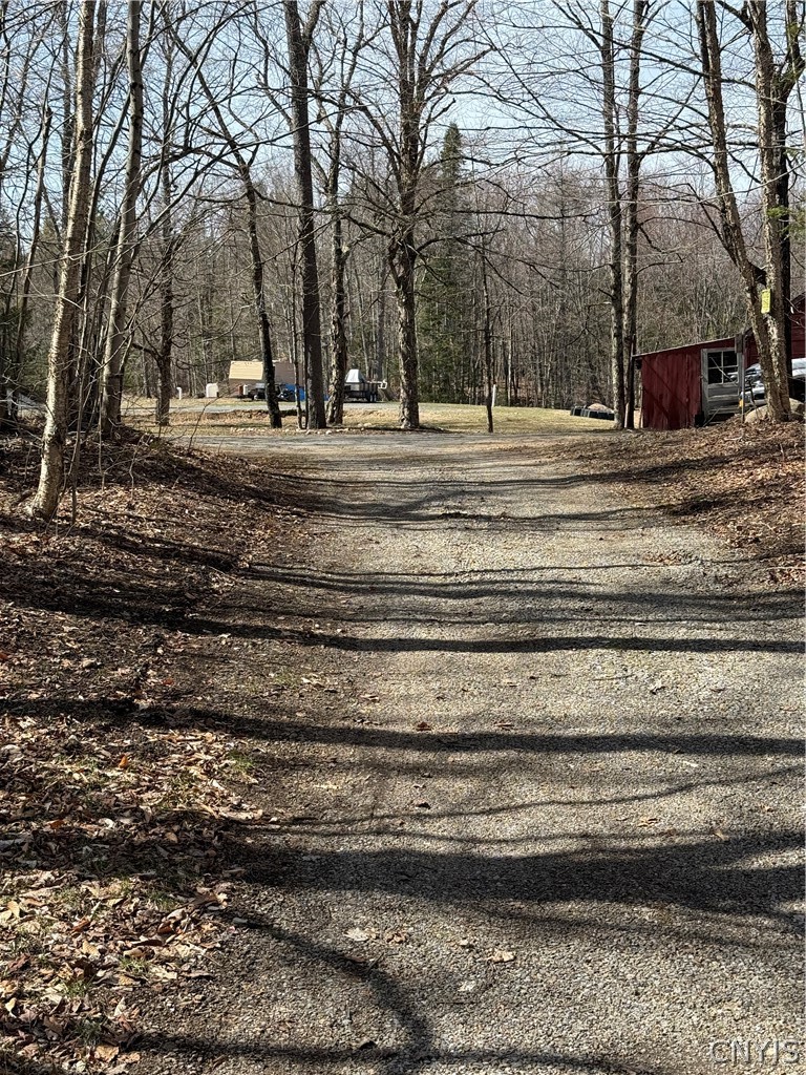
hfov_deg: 30.3
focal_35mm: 48
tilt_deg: -5.7
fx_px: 1490
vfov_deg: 39.7
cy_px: 538
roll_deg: +0.3
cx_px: 403
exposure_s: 1/2033
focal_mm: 6.76
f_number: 1.78
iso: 64
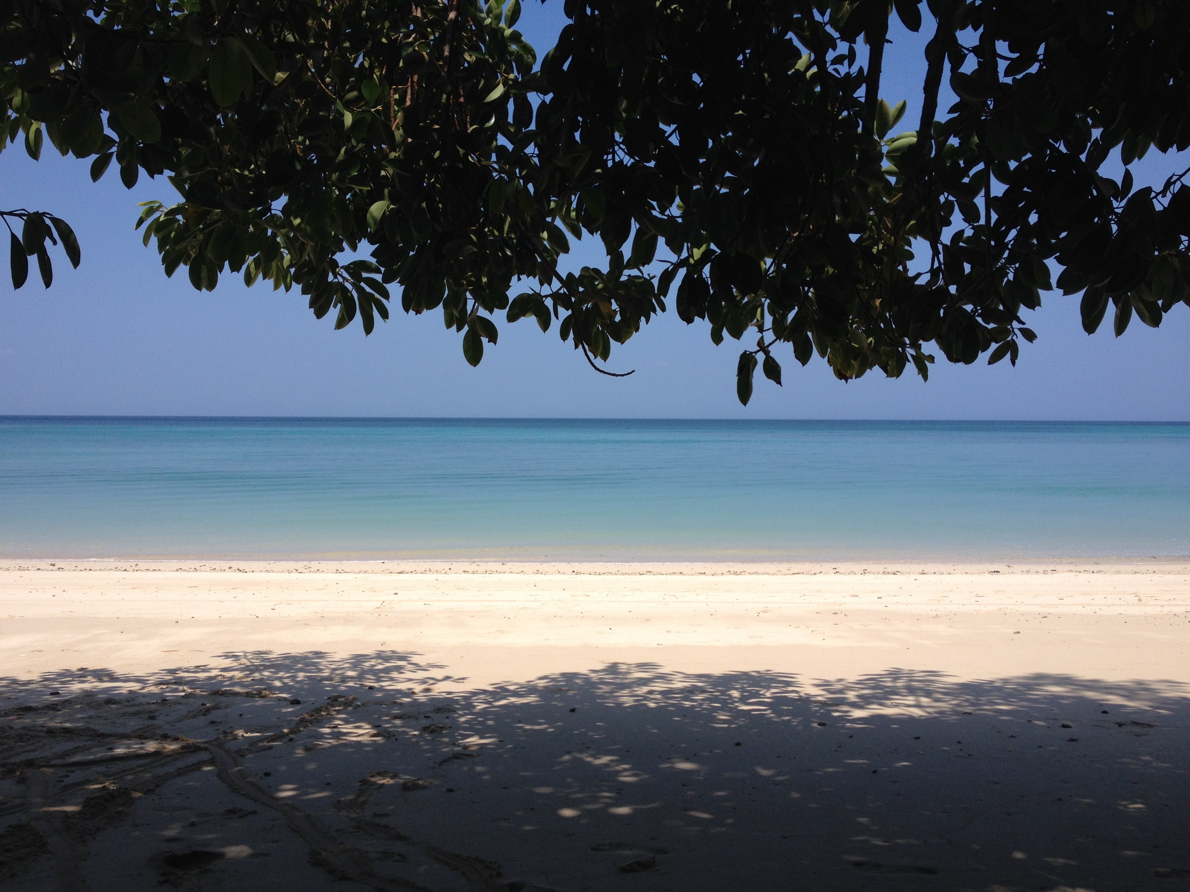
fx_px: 1203
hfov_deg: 52.6
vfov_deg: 40.7
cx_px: 595
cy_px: 446
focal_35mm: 35
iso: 50
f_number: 2.4
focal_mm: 4.28
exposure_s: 1/2632
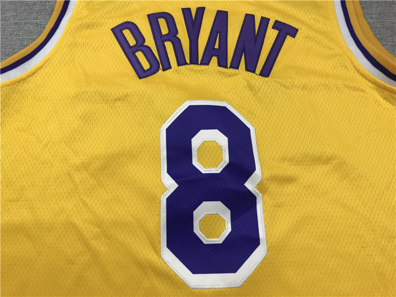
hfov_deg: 63.4
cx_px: 198
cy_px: 148
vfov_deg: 49.7
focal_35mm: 28
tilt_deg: -76.7
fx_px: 320
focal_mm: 3.99
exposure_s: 1/100
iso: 25
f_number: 1.8
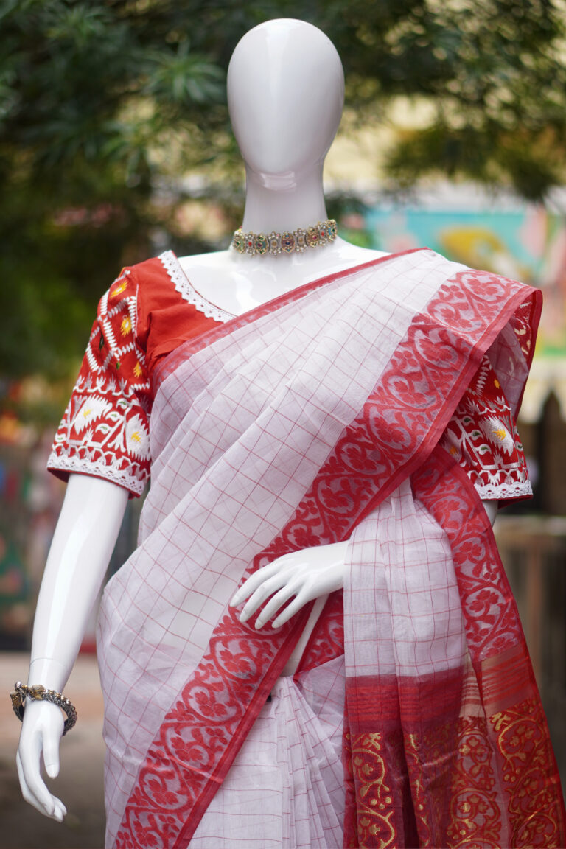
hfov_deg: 37.9
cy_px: 424
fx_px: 825
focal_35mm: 35
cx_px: 283
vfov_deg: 54.4
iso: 100
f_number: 8
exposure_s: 1/160
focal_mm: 35
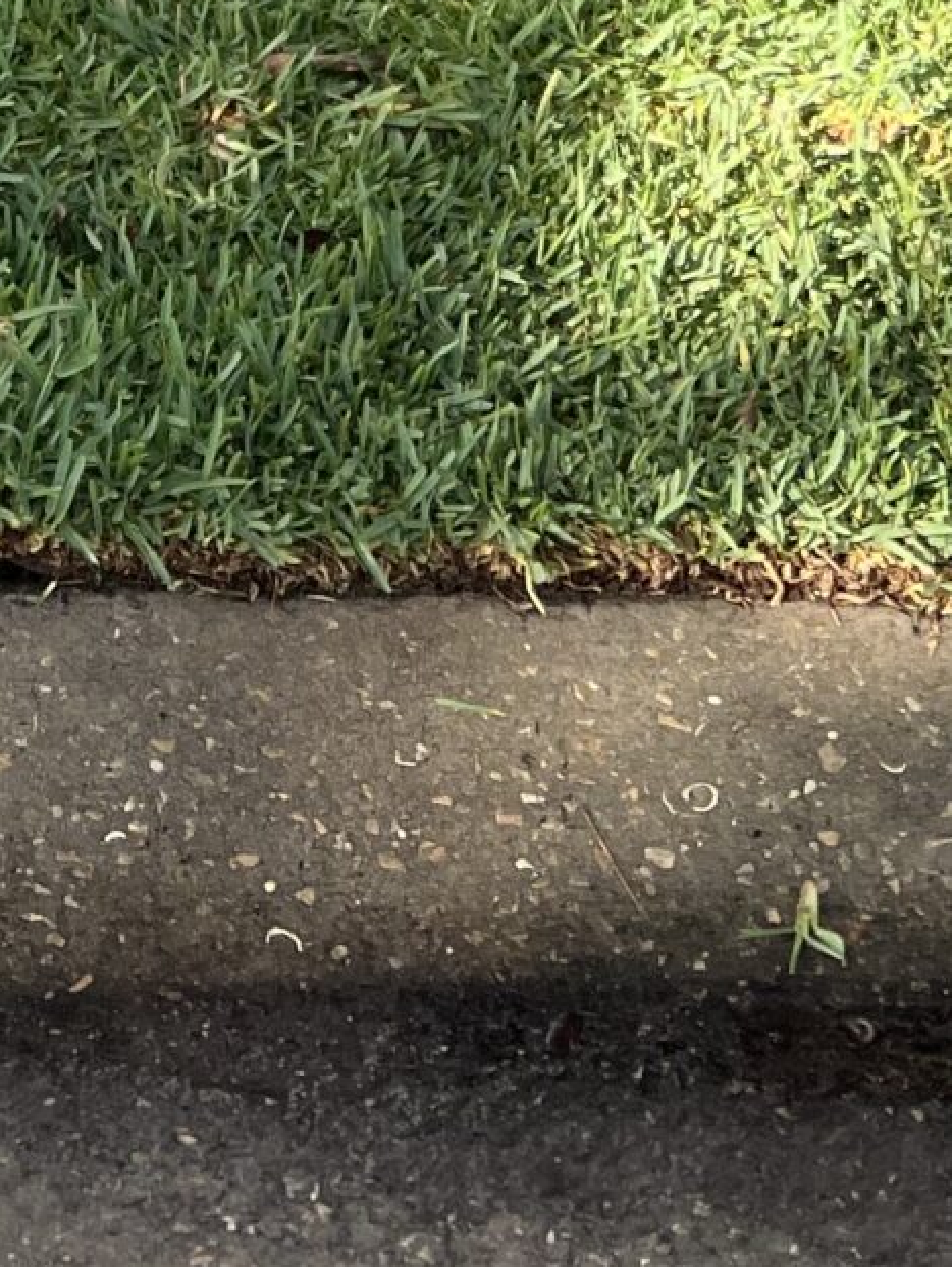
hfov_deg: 13.6
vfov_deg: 15.1
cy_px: -1238
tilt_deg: -10.0
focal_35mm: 107
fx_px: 3921
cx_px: -100
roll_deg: +0.1
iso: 50
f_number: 1.5
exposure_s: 1/820
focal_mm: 5.7
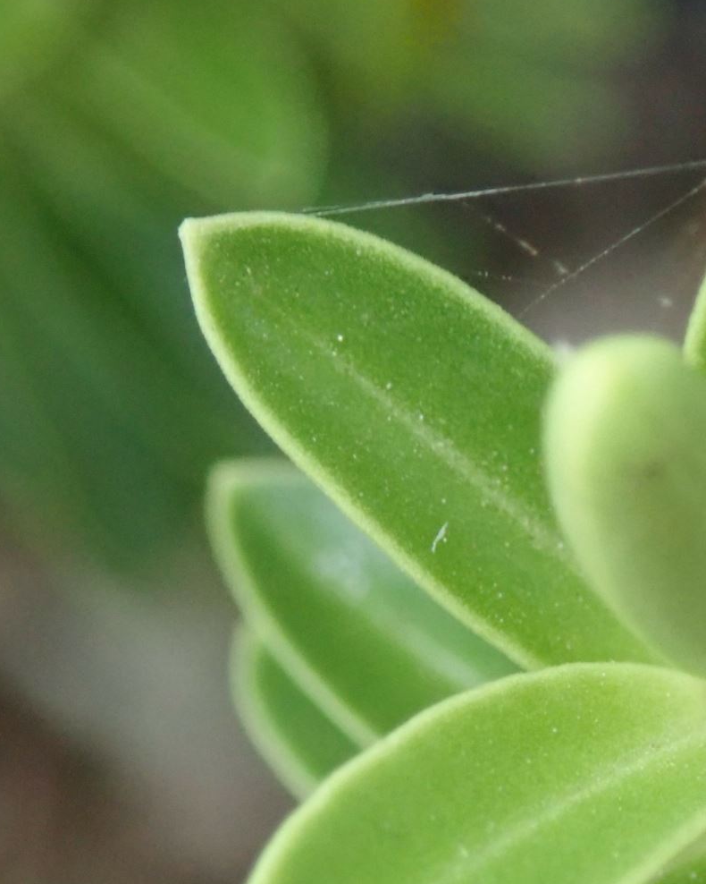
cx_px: 756
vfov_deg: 11.5
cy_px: 646
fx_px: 4389
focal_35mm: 168
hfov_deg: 9.1
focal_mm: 15.41
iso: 800
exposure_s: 1/80
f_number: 4.5
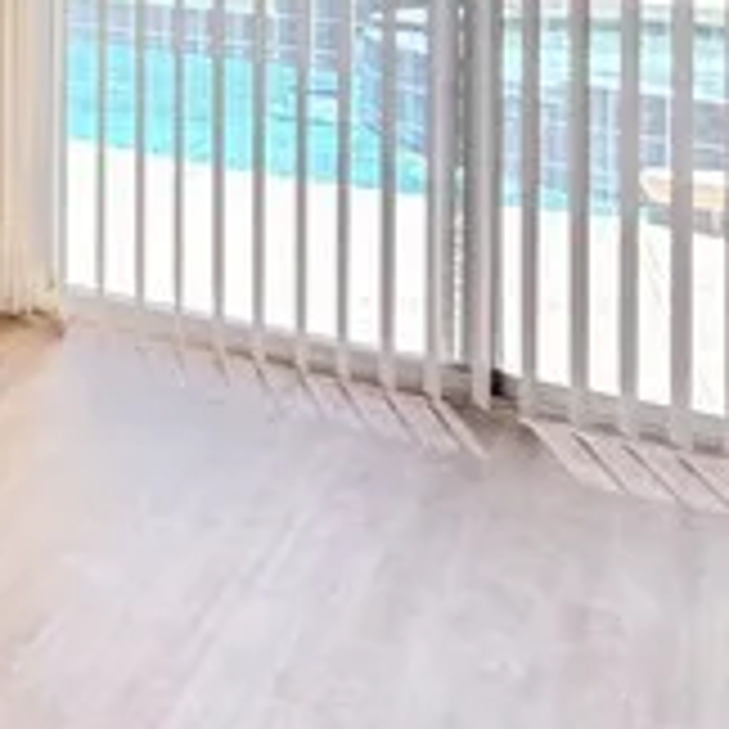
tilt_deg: +0.1
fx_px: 1858
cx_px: -981
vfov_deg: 19.8
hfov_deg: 14.8
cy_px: -297
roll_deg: -0.8
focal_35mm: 78
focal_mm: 2.22
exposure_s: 1/121
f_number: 2.2
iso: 80
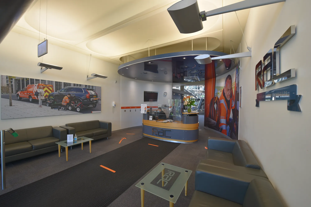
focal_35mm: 14
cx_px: 156
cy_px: 104
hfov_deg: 104.3
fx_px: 121
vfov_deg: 81.2
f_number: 8
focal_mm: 14
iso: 200
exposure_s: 1/10
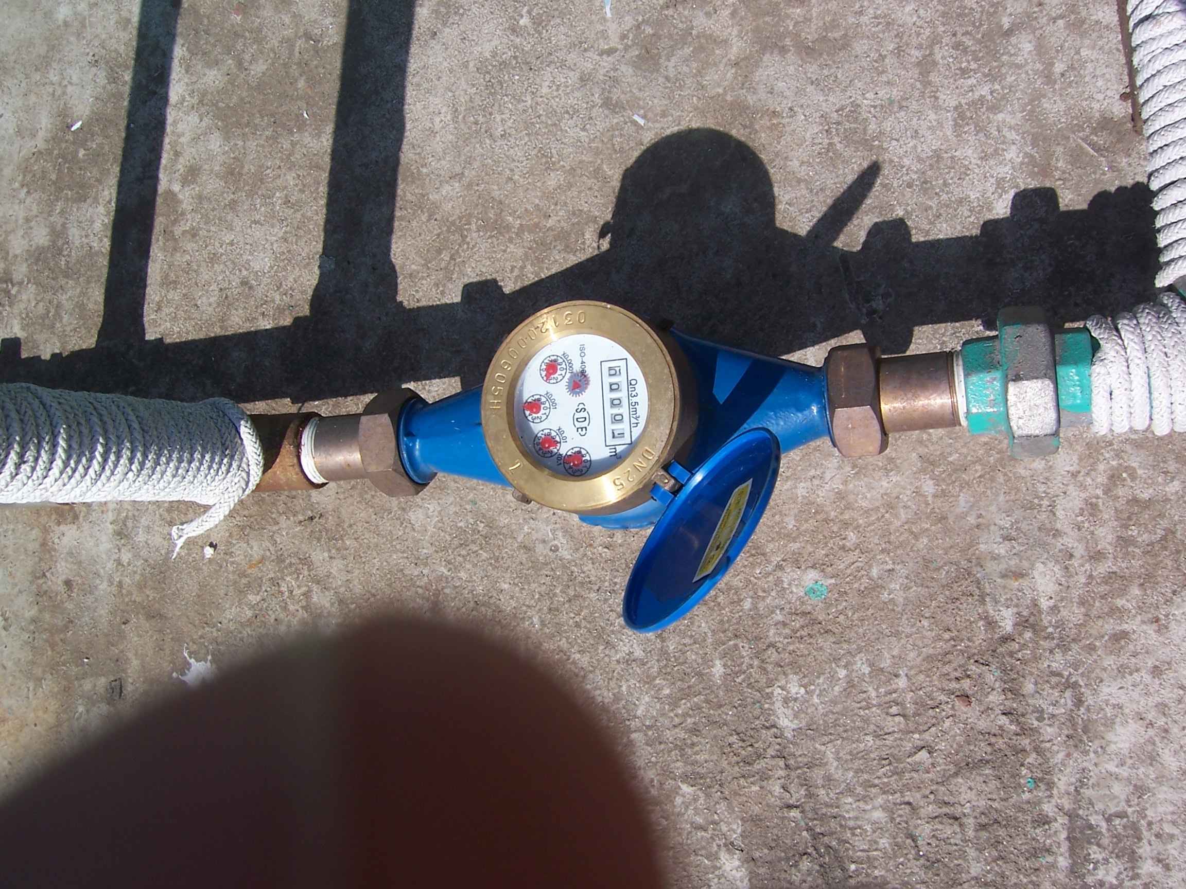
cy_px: 444
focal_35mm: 36
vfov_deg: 39.7
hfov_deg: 51.4
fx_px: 1233
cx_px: 593
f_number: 4.8
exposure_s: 1/500
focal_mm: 6
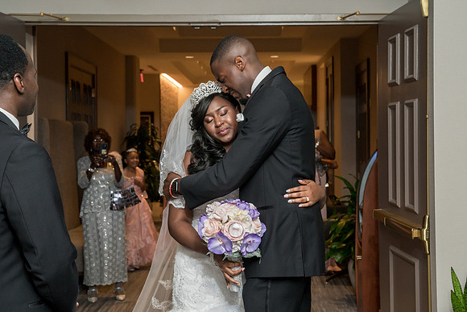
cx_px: 258
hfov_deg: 31.8
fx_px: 819
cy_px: 141
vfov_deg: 21.5
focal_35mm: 63
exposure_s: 1/200
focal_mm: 56
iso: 2000
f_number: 7.1
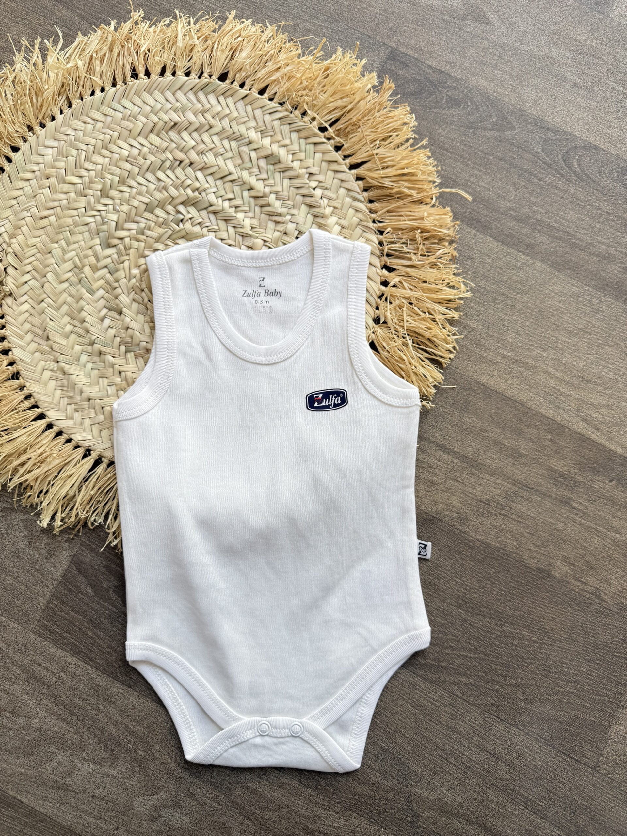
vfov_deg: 71.6
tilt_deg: -84.6
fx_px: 580
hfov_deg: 56.8
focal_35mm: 24
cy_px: 418
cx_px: 314
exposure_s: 1/207
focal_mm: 6.76
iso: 64
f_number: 1.78
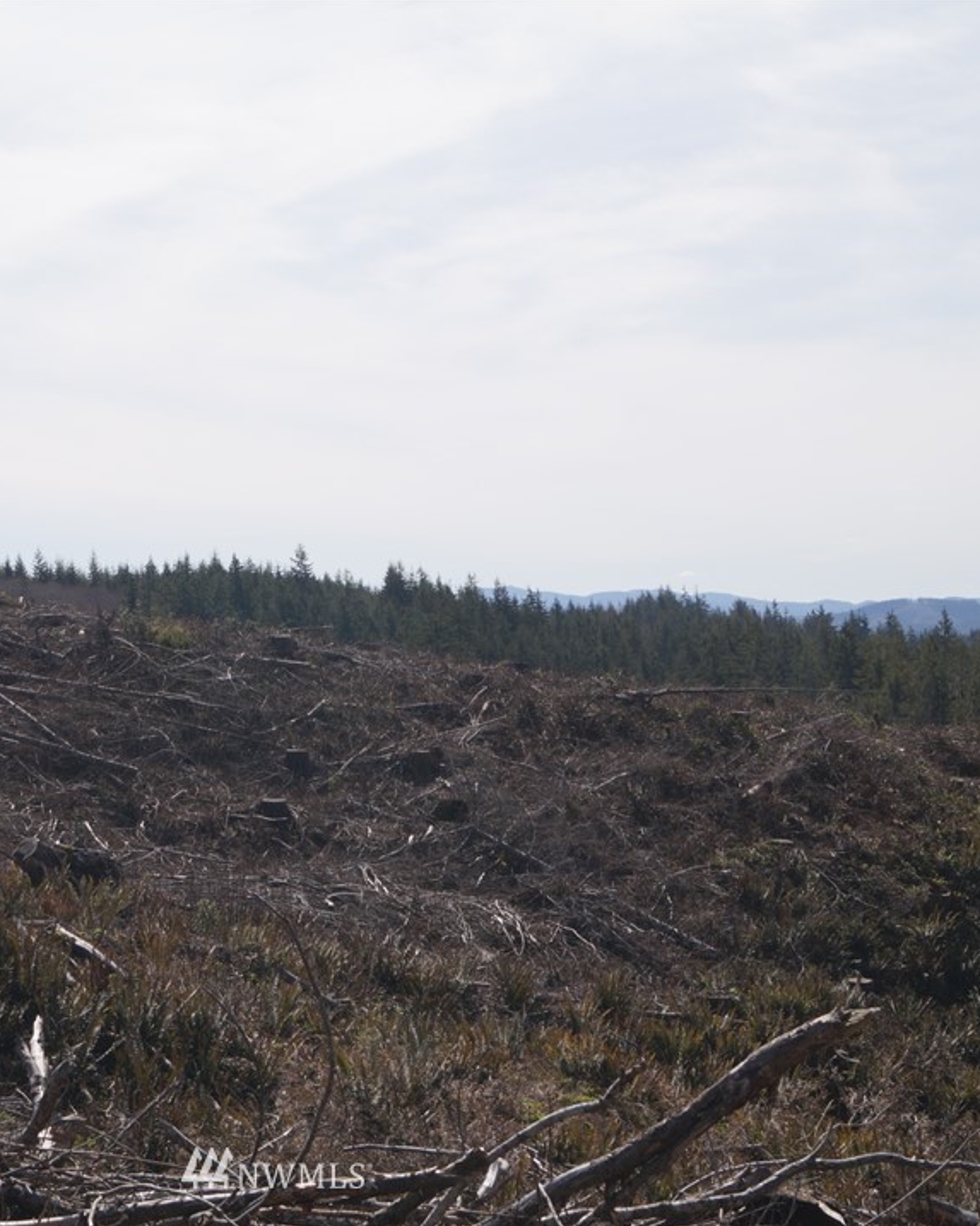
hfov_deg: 23.7
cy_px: 615
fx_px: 2322
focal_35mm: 64
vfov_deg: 29.6
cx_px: 278
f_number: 14
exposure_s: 1/125
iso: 100
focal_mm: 30
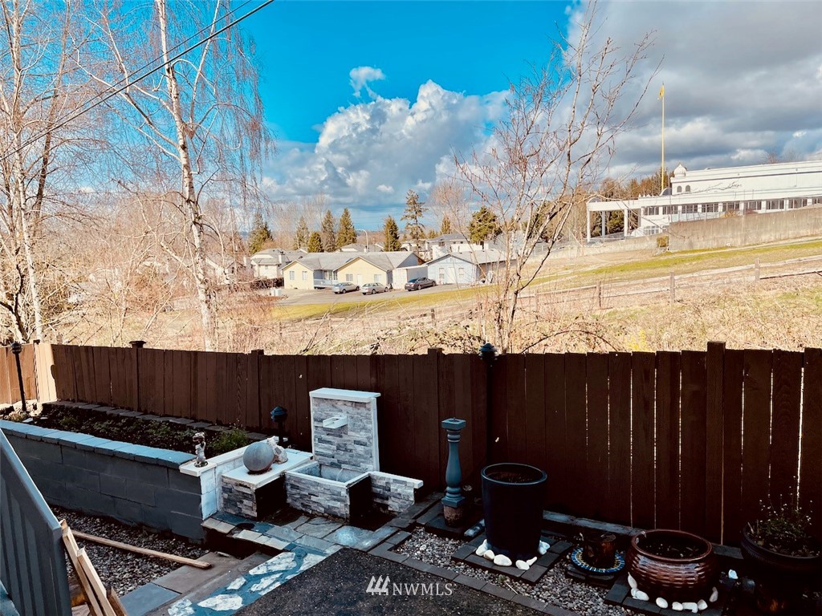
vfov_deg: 53.1
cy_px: 308
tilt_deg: -7.2
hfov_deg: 67.3
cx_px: 411
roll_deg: +2.0
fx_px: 617
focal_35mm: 26
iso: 32
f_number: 1.6
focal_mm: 5.1
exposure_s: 1/3788
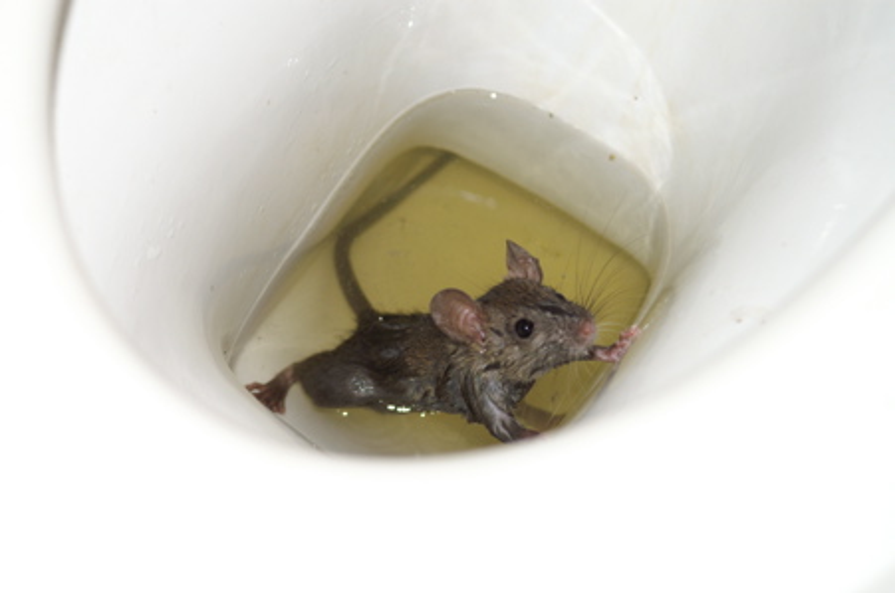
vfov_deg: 13.0
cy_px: 296
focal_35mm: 105
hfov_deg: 19.5
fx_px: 2606
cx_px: 448
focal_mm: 70
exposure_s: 1/125
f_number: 5.6
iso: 400
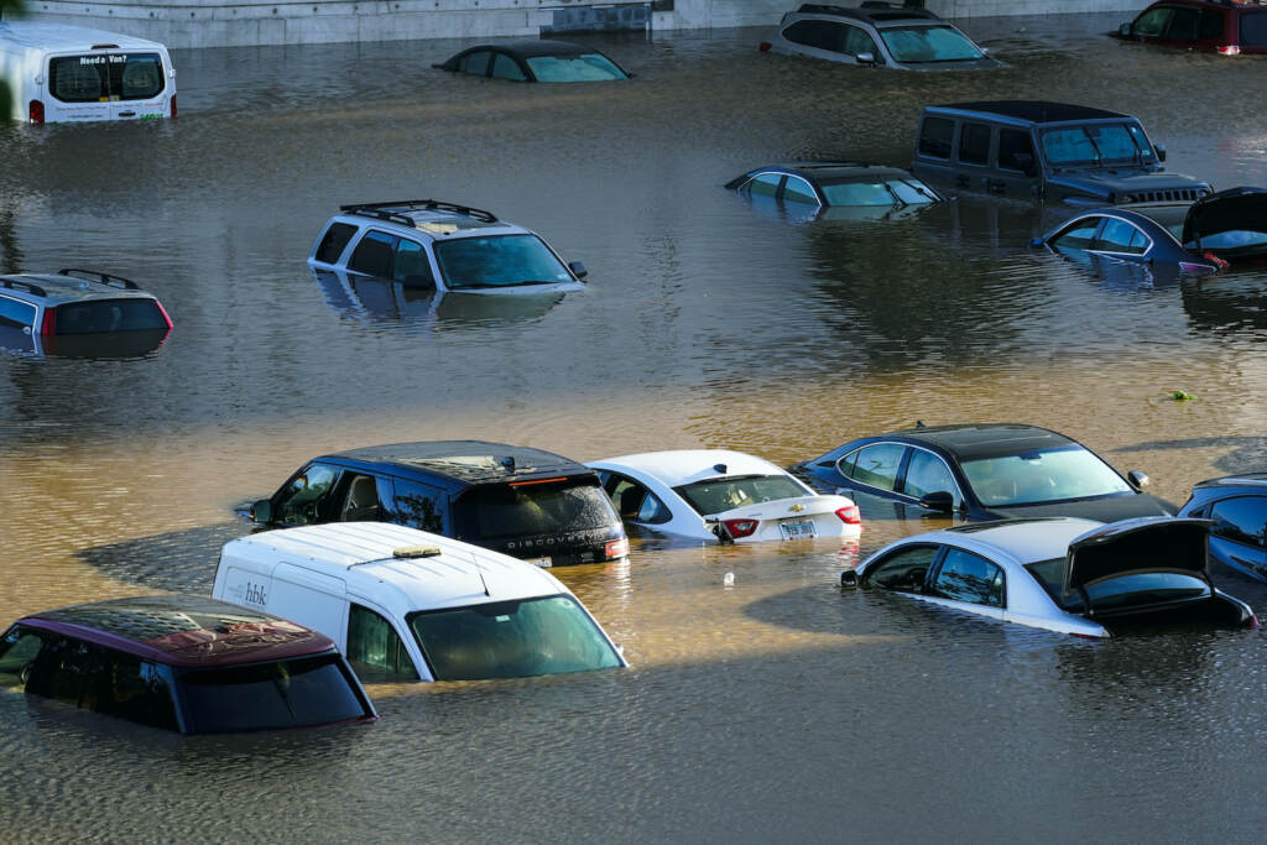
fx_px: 7884
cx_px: 634
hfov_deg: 9.2
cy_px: 422
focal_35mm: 224
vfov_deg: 6.1
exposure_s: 1/250
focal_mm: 224
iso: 640
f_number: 10
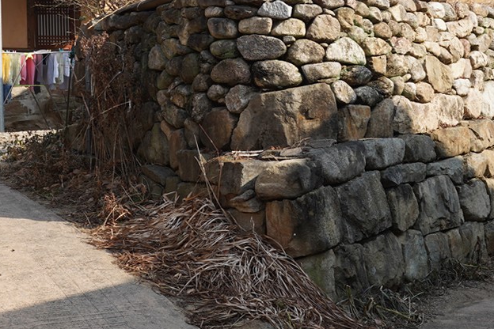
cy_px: -19
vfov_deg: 14.4
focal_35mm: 93
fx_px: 1276
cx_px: 344
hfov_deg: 21.8
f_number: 10
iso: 100
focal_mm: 29
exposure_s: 1/100
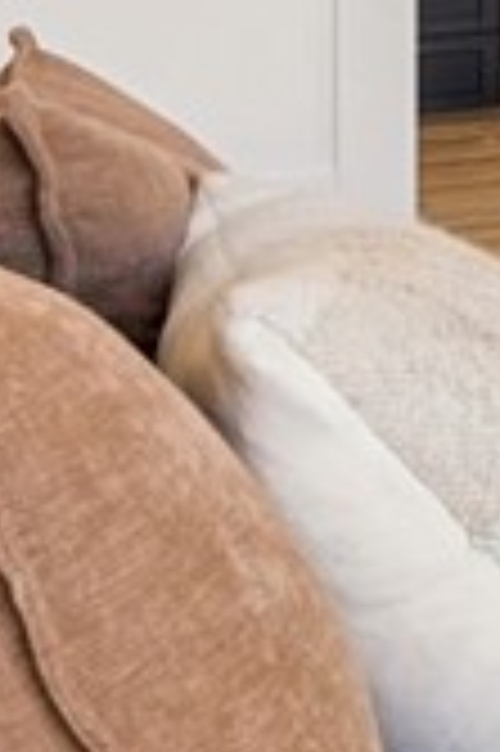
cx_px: 2167
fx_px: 2046
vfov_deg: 19.4
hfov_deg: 7.5
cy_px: -200
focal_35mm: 98
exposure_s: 1/30
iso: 320
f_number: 9
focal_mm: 16
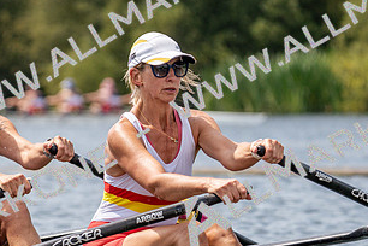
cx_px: 82
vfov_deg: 3.0
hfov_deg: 4.5
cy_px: 139
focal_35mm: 461
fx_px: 4712
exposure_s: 1/1600
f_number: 5.6
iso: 200
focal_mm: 243
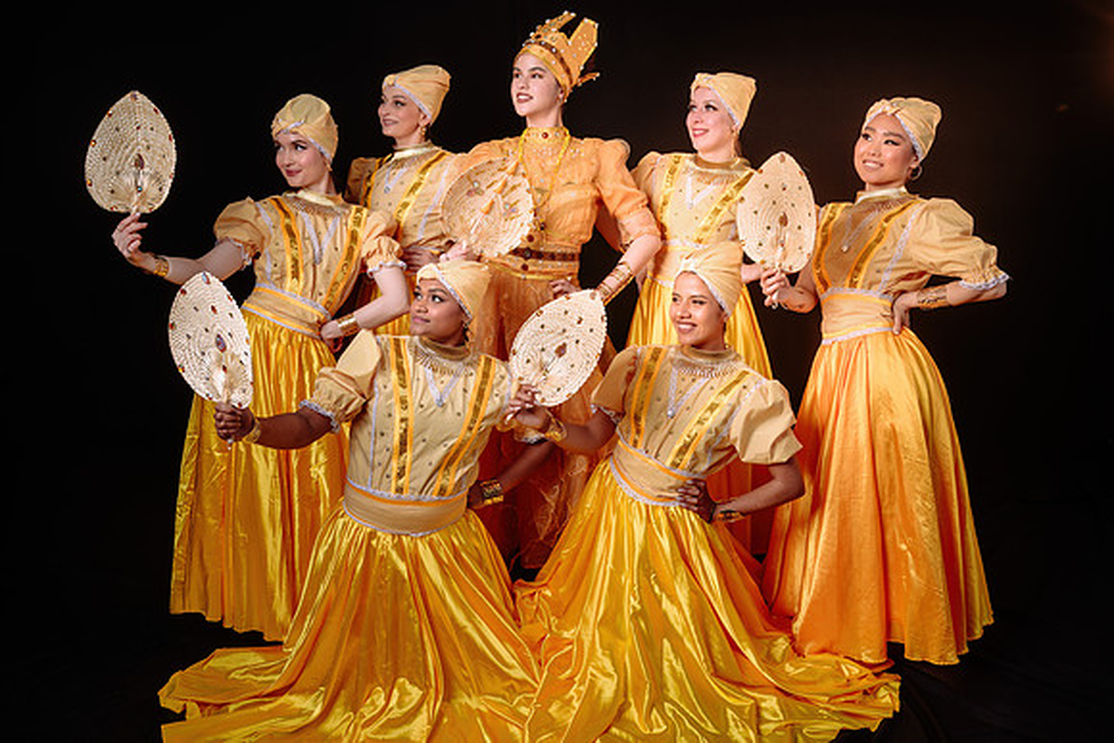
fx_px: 997
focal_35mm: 32
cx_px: 579
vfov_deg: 40.9
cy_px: 368
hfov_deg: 58.4
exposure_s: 1/200
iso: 64
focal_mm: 31
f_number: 4.5
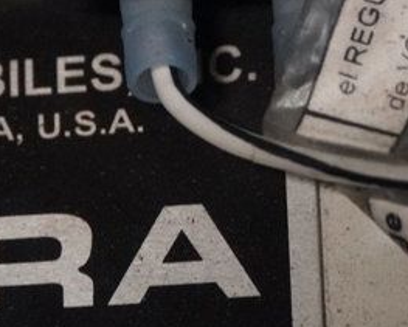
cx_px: -9
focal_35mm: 378
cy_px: 353
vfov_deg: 4.1
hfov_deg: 5.1
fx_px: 4567
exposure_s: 1/100
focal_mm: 69
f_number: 5.6
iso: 3200
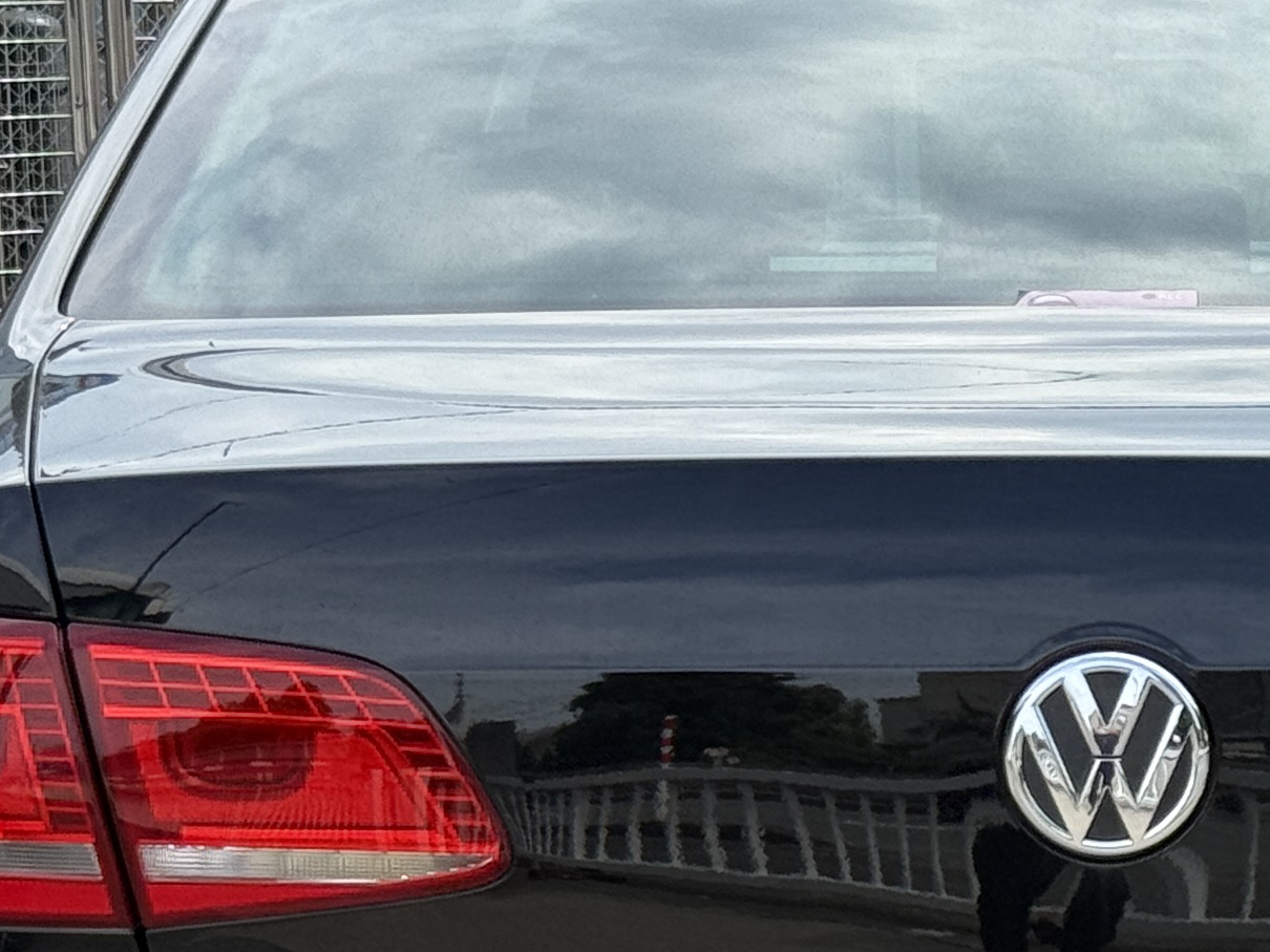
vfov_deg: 9.2
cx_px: 1123
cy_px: 821
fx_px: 5869
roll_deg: +1.4
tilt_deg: -8.0
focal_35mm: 160
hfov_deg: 12.3
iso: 64
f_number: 1.78
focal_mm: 6.76
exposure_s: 1/1795
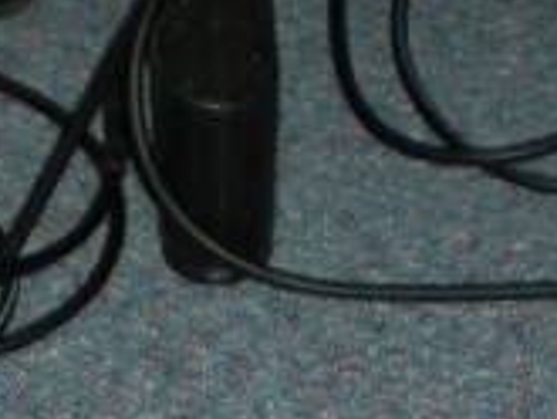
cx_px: 192
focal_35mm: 184
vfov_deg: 7.6
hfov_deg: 10.7
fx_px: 2963
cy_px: 953
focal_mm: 6.3
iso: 64
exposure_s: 1/60
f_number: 3.1
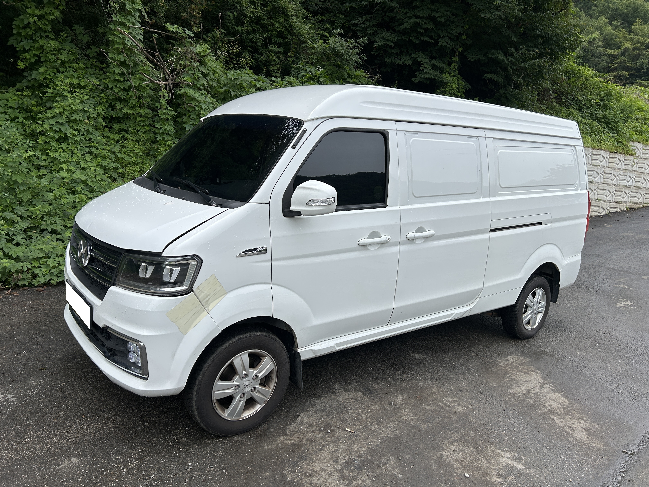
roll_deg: -5.0
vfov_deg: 53.1
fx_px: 487
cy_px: 244
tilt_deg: -6.5
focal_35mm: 26
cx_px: 324
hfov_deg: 67.3
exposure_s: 1/3831
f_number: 1.5
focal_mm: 5.7
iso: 50
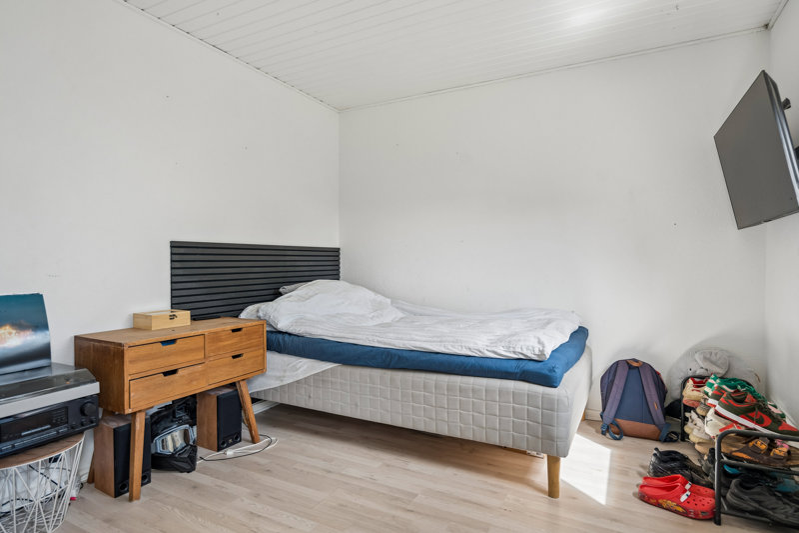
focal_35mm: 19
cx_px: 400
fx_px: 422
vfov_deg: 64.5
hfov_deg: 86.9
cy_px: 266
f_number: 5
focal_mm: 19
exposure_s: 1/125
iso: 400
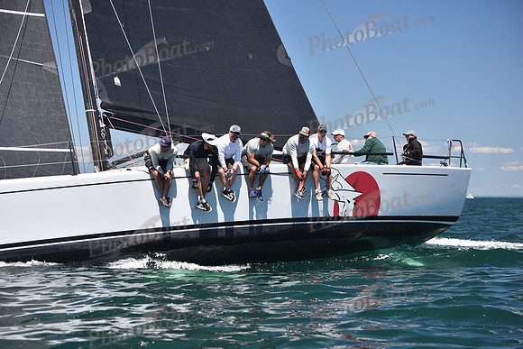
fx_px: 1380
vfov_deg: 14.4
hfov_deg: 21.5
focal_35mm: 95
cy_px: 174
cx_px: 262
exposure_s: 1/800
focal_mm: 95
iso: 250
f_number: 4
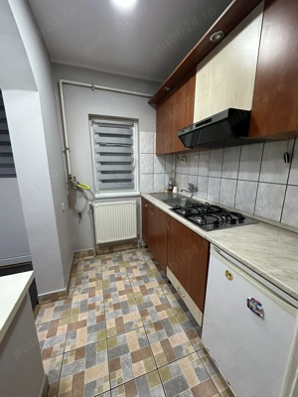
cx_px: 149
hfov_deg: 85.7
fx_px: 161
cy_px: 198
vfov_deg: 102.1
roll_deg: -0.7
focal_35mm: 14
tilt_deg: -11.3
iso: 250
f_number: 2.2
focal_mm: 2.22
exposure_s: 1/50
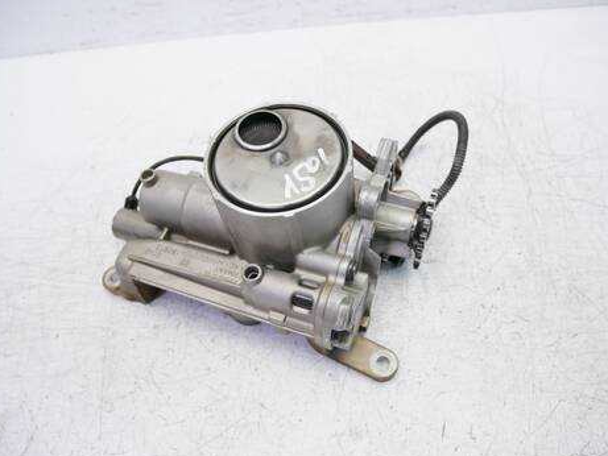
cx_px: 303
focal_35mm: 25
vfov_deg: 54.9
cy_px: 227
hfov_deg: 69.4
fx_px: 439
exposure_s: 1/80
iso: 200
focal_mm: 12
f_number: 3.5
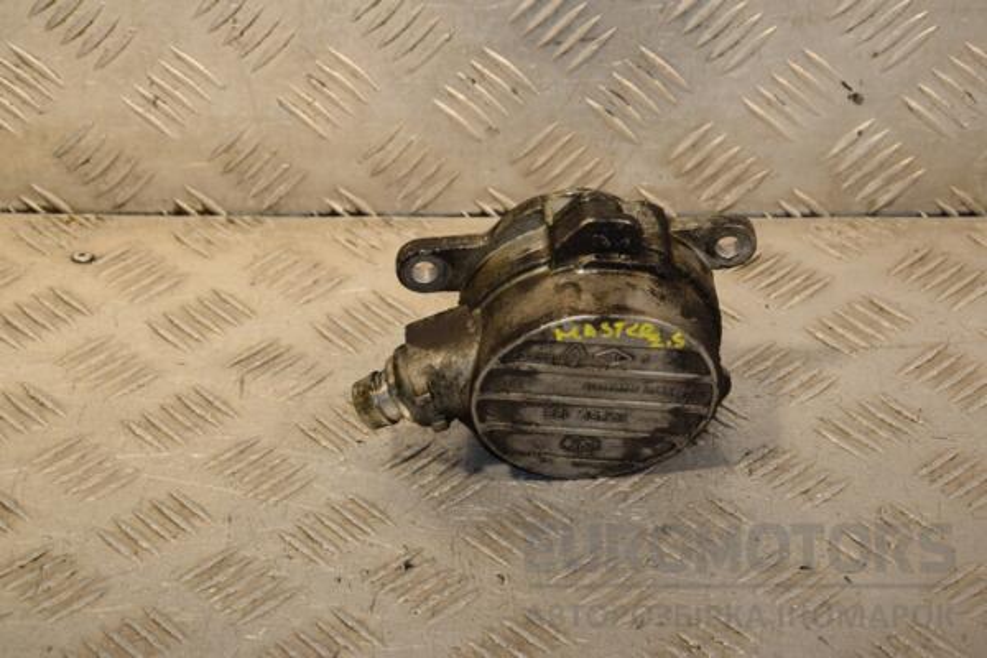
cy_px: 329
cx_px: 494
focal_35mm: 105
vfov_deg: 13.0
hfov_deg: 19.5
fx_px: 2879
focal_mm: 70
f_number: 8
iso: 800
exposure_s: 1/200
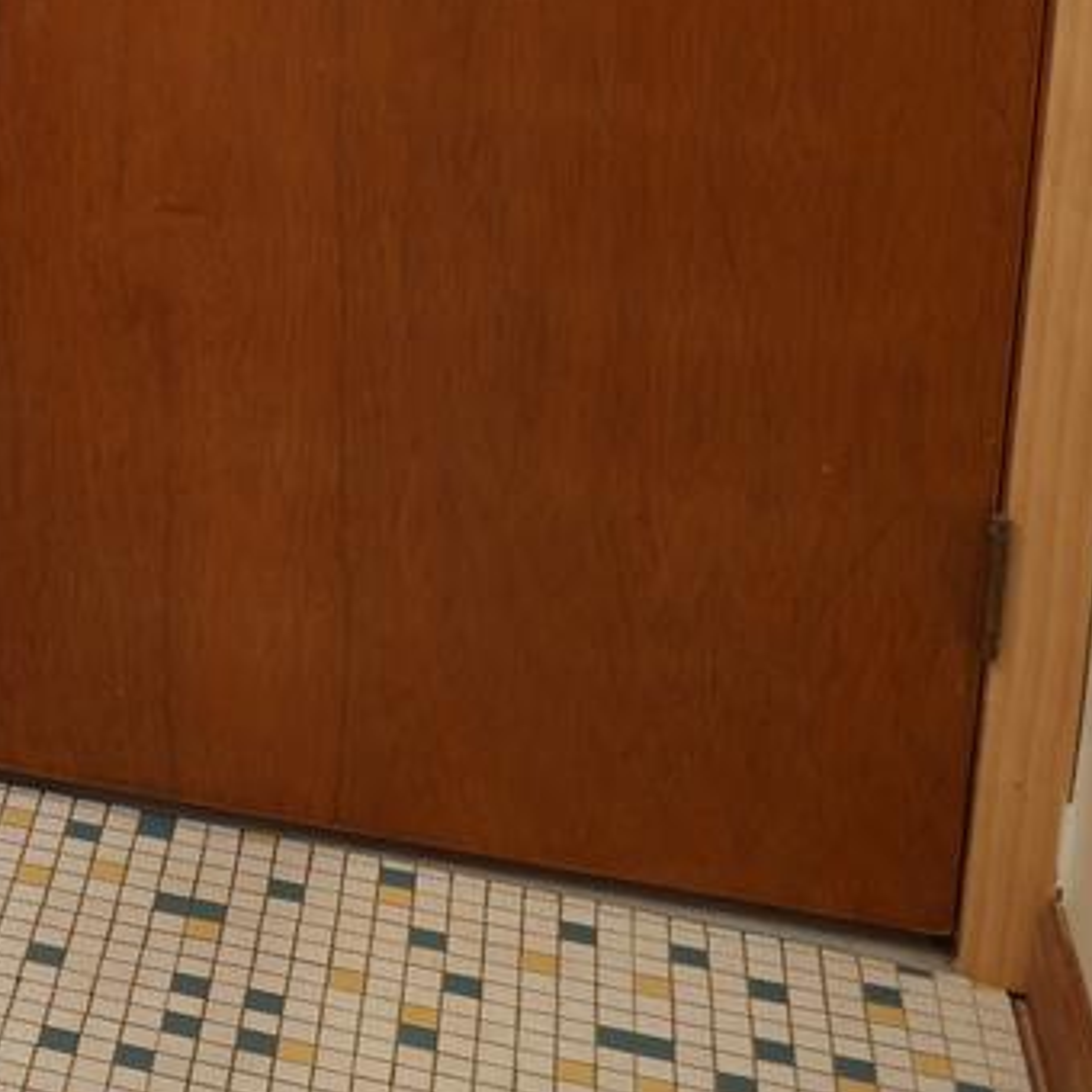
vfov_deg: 18.3
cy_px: -499
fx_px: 3036
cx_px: -797
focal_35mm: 85
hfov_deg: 17.2
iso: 160
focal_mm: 16.6
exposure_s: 1/60
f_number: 2.8
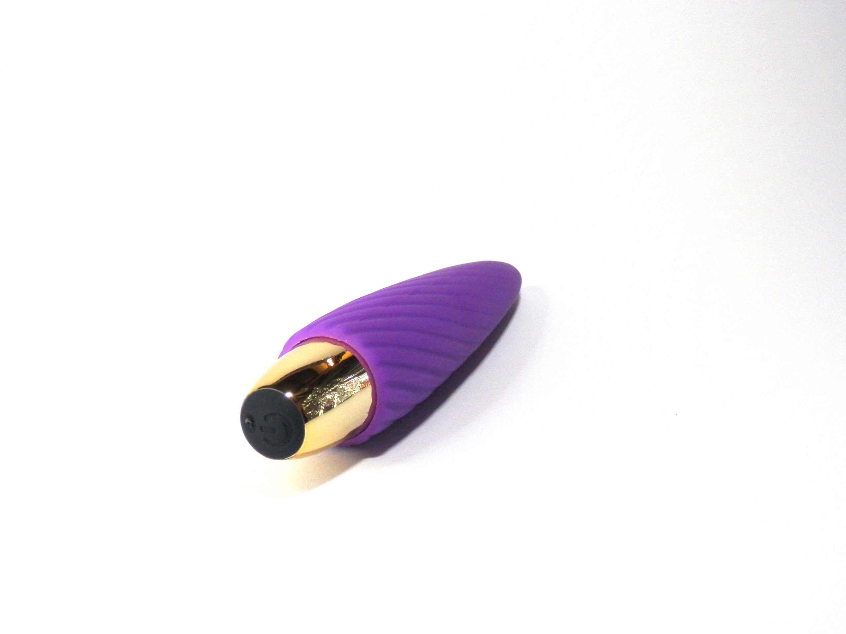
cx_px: 423
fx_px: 1466
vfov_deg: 24.4
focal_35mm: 60
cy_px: 317
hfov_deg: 32.2
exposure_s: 1/100
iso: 160
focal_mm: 10.8
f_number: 4.2
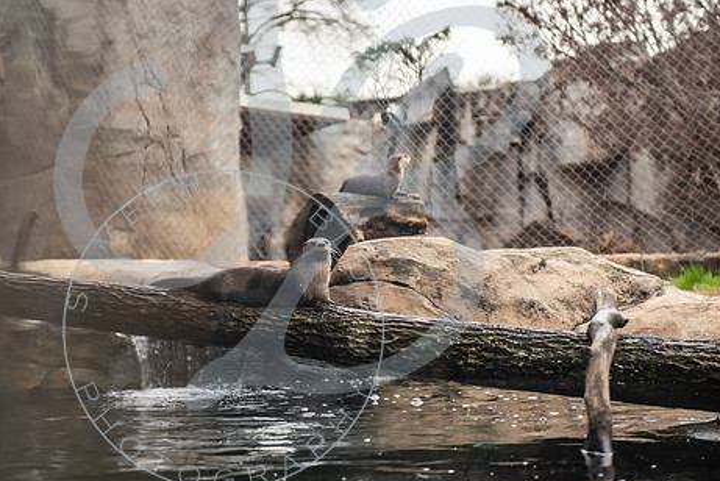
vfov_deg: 15.5
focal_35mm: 88
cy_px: 199
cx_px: 301
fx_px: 1761
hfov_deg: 23.1
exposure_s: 1/200
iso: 200
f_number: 2.8
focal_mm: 70
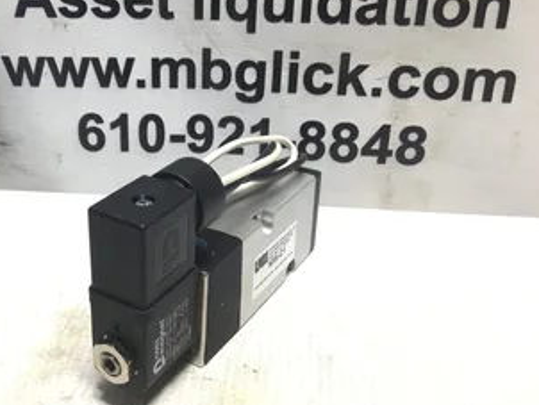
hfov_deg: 45.2
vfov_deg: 35.2
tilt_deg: -25.2
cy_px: 186
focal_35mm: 41
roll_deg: -1.0
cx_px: 193
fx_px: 639
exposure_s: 1/120
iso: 40
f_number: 2.4
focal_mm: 3.3
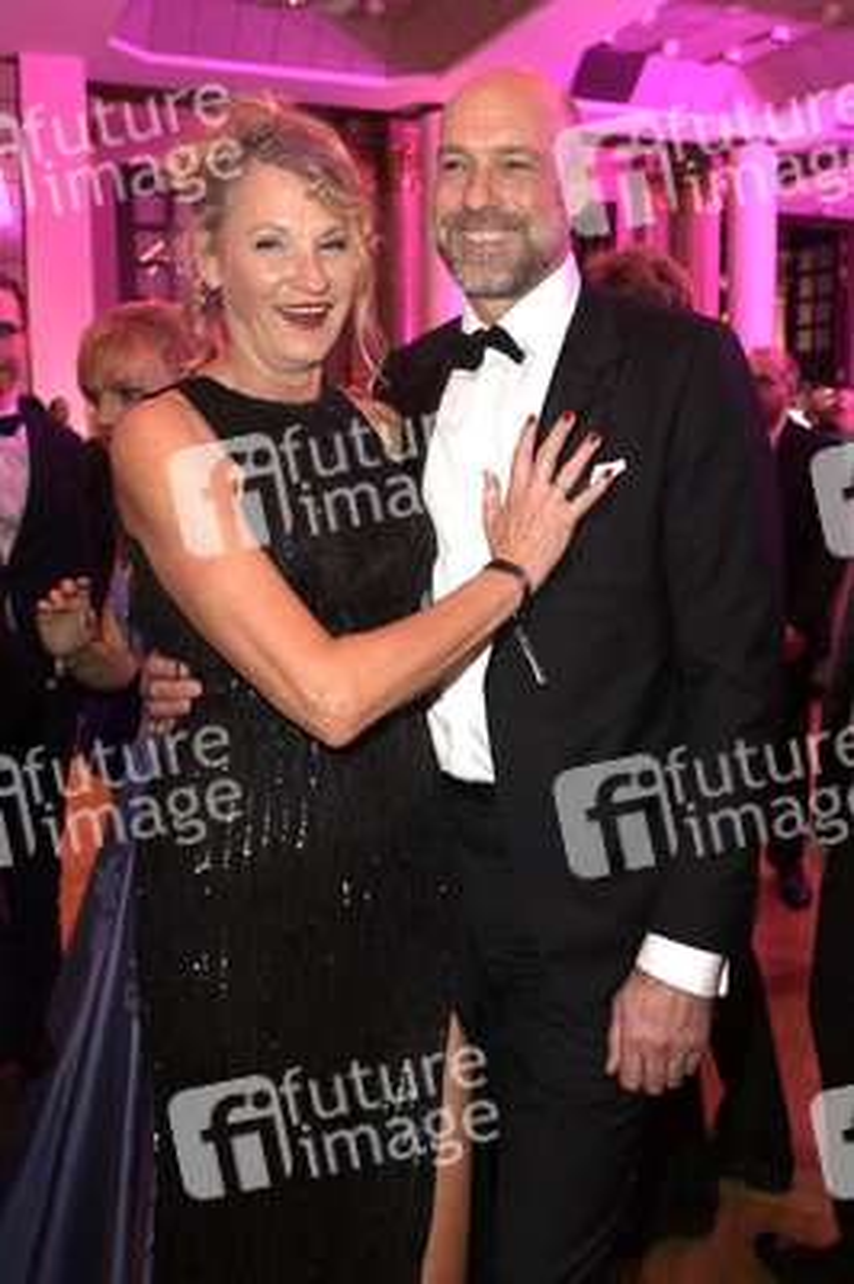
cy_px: 642
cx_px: 427
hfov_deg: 44.9
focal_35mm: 29
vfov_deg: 63.7
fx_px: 1034
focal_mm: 29
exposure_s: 1/60
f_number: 5.6
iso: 2500
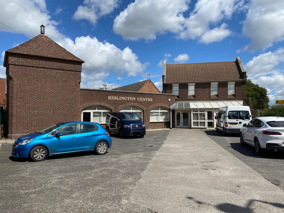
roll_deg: +0.5
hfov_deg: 67.3
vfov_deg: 53.1
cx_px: 142
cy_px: 106
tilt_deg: +1.7
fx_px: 213
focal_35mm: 26
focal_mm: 4.25
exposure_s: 1/3731
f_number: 1.8
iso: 32
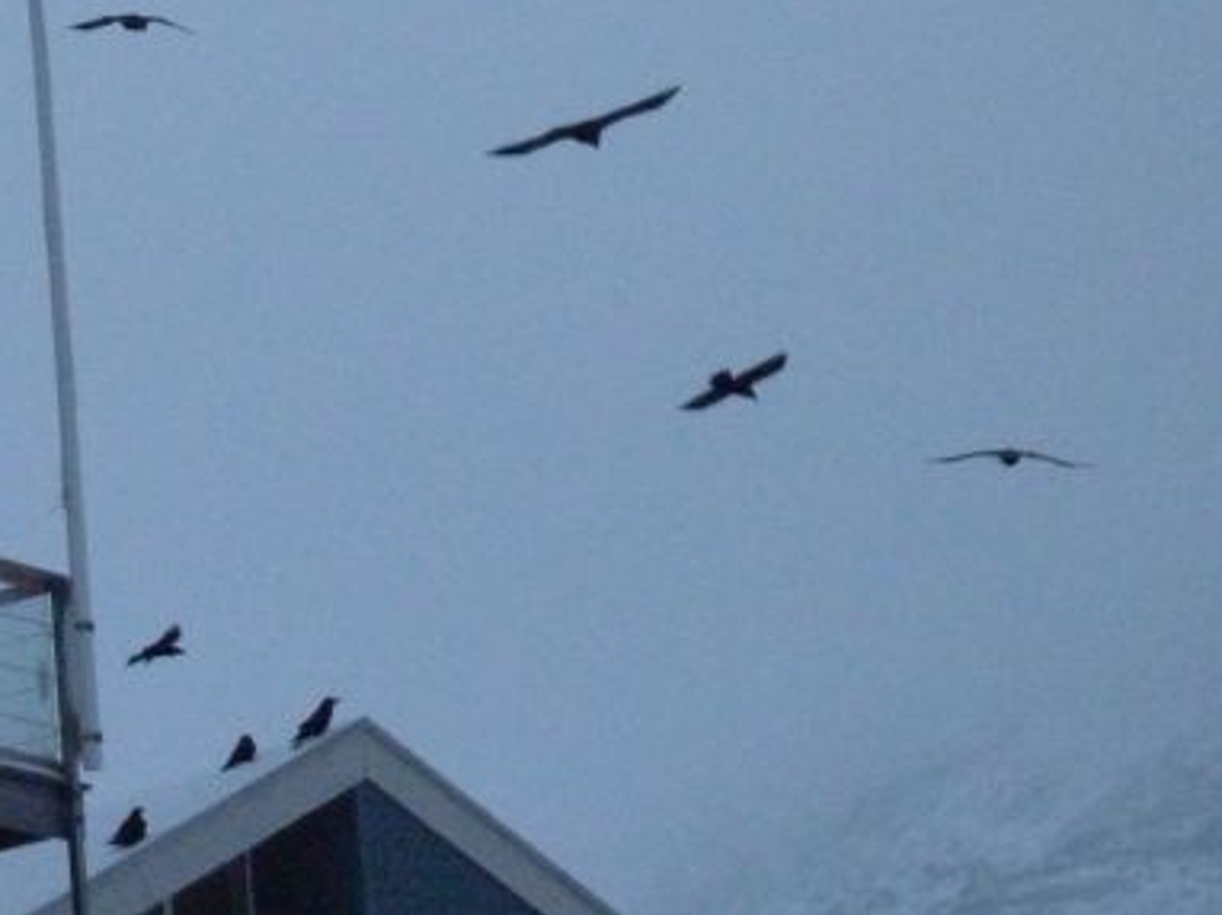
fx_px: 7691
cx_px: 179
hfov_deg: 9.1
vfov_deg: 6.8
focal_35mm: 218
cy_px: -16
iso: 640
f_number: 4.3
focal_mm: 17
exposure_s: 1/125
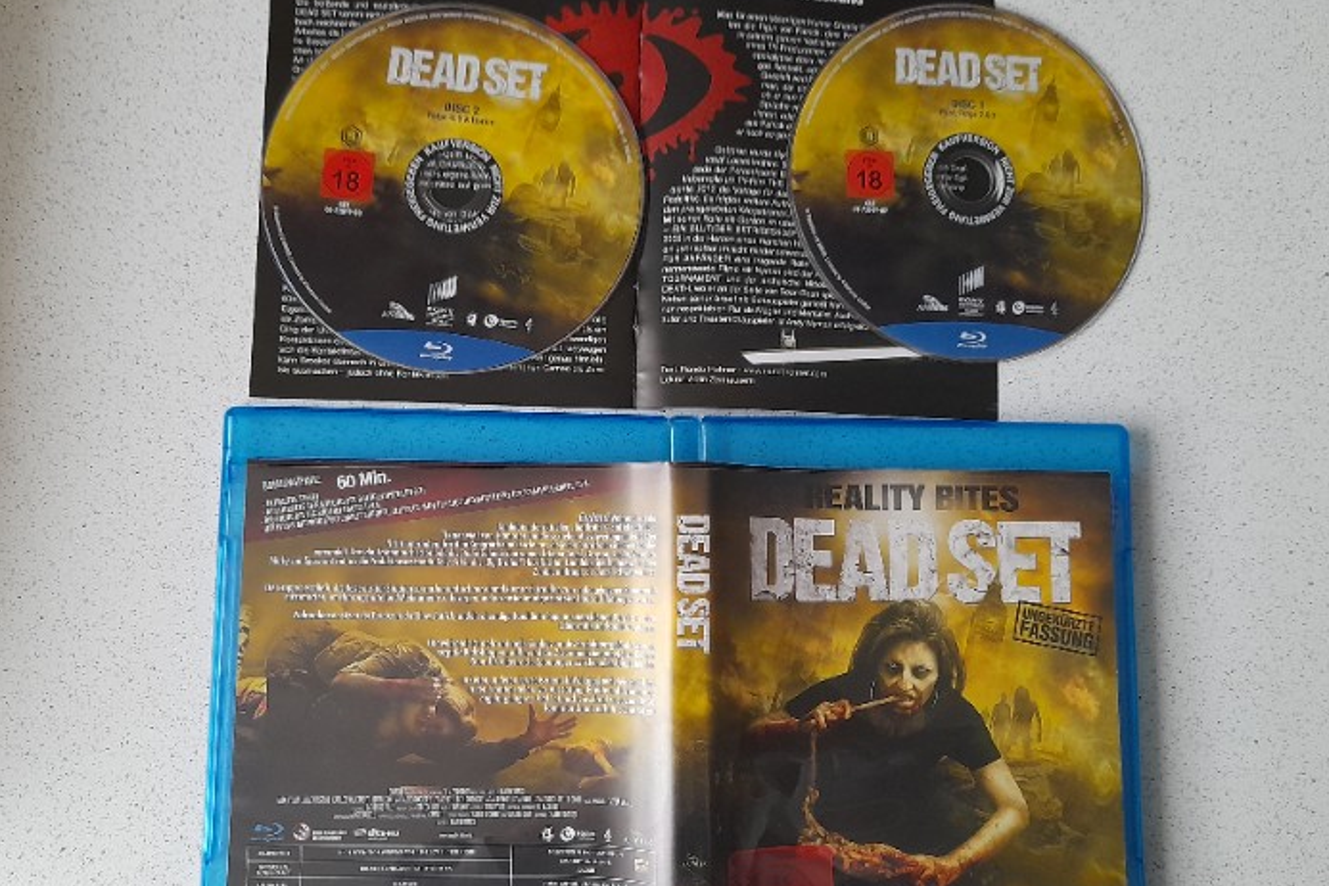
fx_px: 1107
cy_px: 466
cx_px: 612
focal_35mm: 30
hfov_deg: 61.8
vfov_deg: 43.6
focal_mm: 4.6
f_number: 2
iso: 400
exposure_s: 1/50
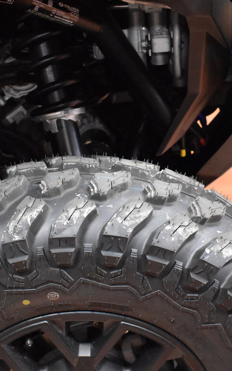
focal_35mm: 61
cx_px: 108
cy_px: 226
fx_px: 617
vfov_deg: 33.3
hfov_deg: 21.3
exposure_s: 1/125
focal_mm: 24
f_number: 3.8
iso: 7200
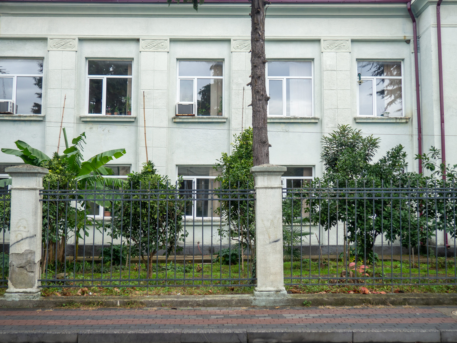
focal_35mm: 40
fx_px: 528
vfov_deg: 36.0
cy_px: 172
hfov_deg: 46.8
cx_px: 228
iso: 250
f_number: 4
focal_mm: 20
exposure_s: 1/25
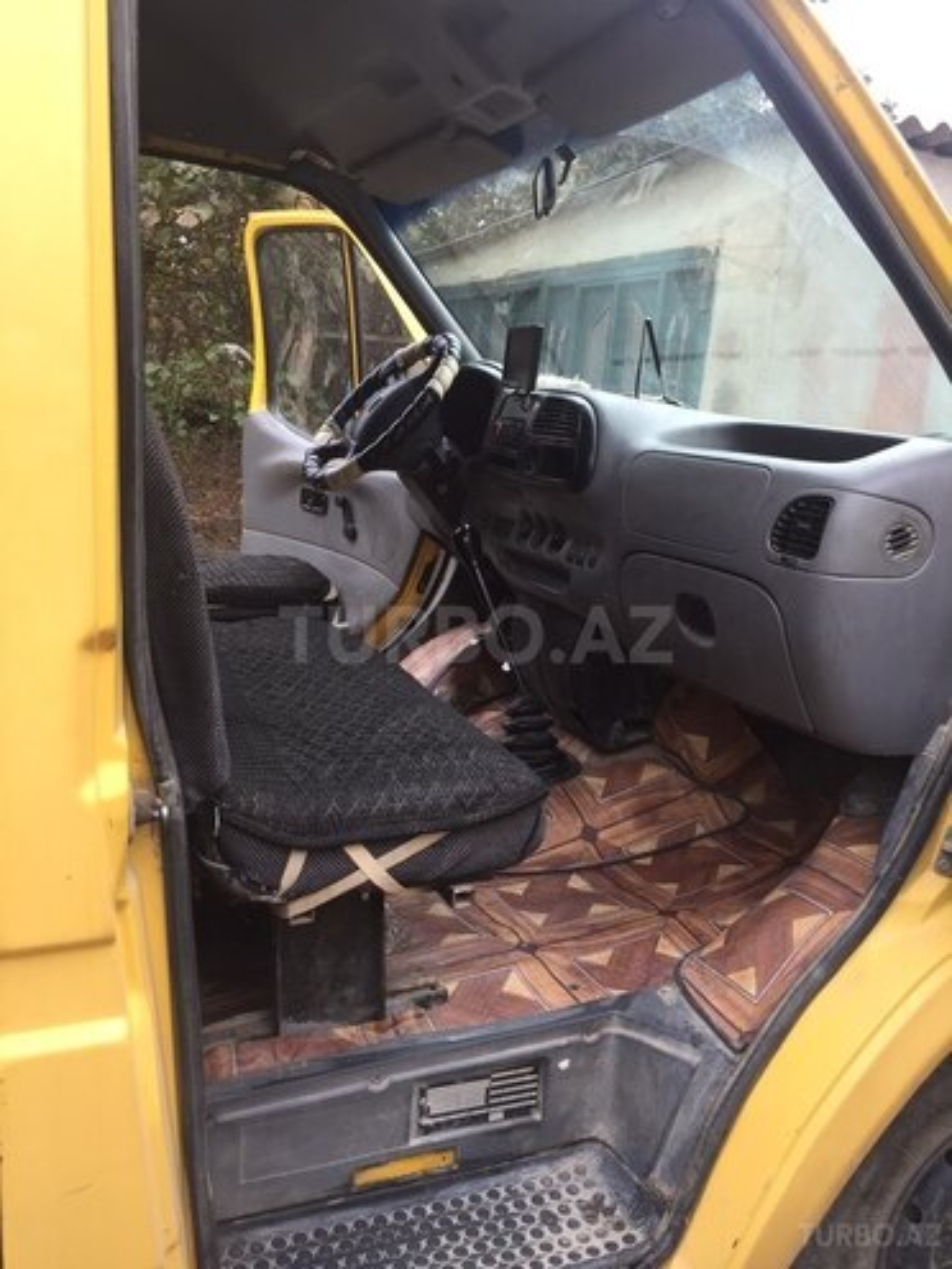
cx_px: 476
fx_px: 1063
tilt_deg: -11.4
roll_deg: -5.0
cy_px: 634
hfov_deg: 48.2
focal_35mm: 29
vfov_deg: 61.7
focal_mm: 4.15
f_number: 2.2
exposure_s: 1/109
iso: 32
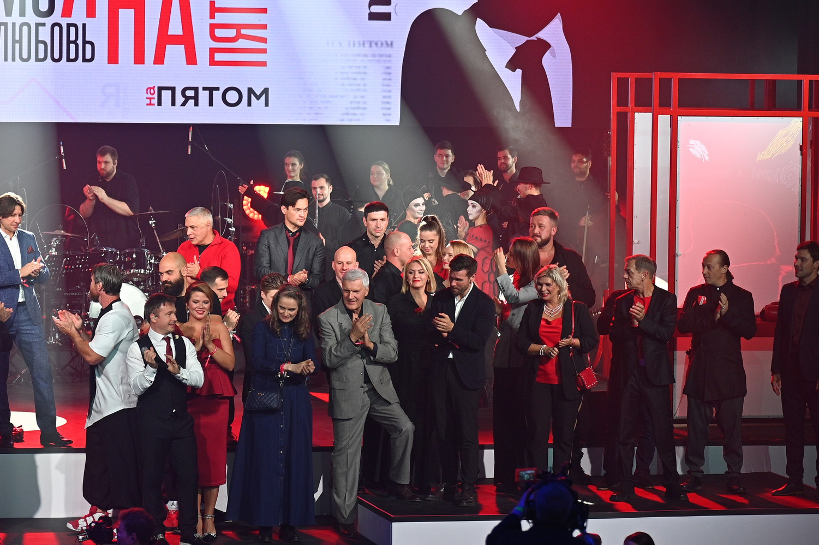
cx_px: 351
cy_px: 338
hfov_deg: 14.2
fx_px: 3296
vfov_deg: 9.4
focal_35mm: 145
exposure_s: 1/320
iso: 400
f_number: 2.8
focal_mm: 85
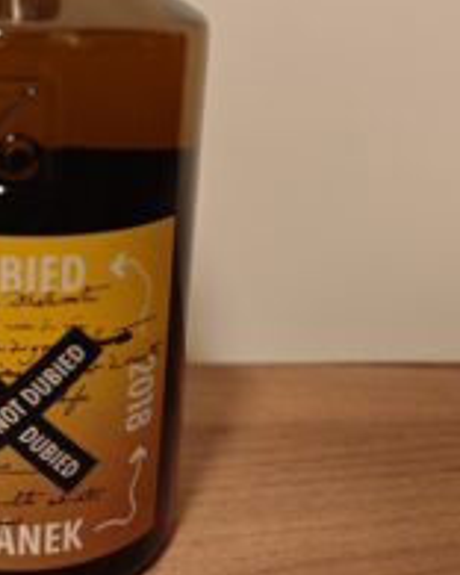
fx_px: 783
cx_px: 56
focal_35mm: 46
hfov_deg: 31.4
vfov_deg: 39.4
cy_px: 156
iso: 640
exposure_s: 1/35.2
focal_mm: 8.72
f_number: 2
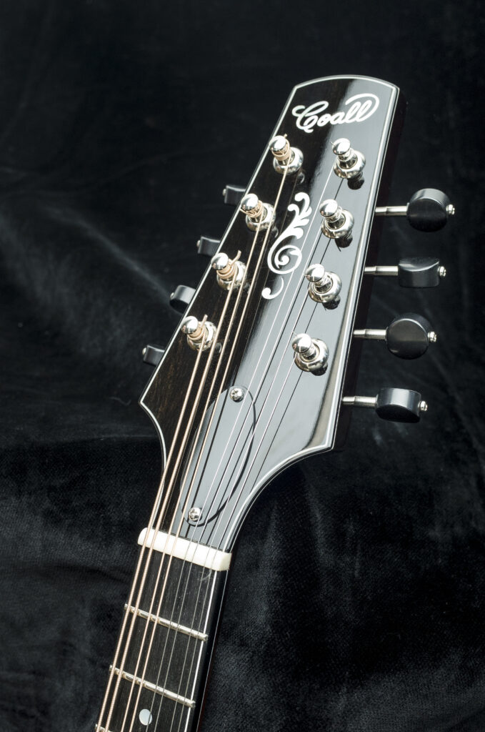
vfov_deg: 54.5
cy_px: 366
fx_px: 710
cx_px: 242
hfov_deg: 37.7
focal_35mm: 35
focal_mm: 18.3
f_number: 5.6
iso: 400
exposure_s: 1/250
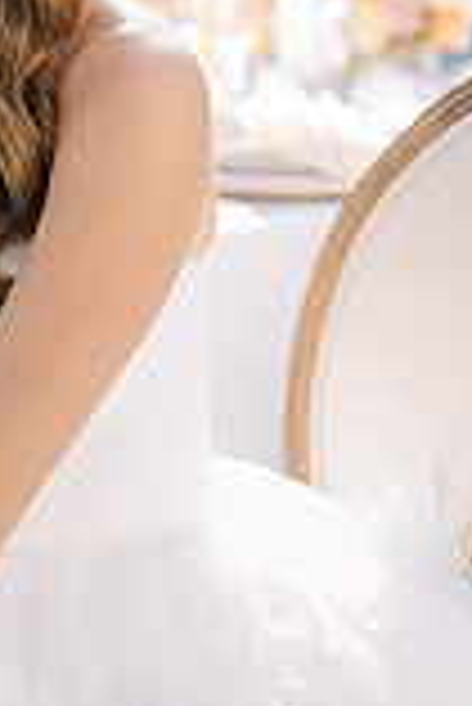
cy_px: 418
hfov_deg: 9.5
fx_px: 2806
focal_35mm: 143
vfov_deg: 14.3
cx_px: -135
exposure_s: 1/200
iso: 50
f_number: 2.2
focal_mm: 50
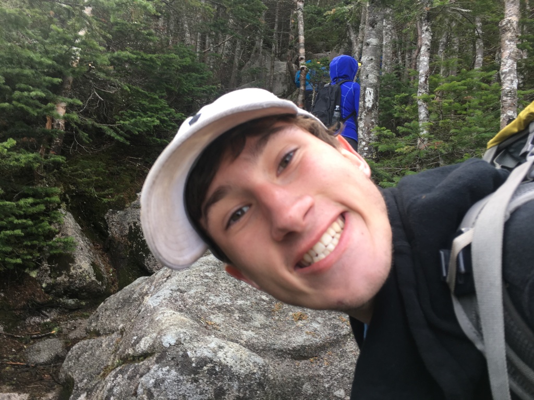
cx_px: 267
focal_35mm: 29
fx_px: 447
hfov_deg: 61.7
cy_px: 200
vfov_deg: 48.2
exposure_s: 1/124
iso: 25
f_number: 2.2
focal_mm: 4.15
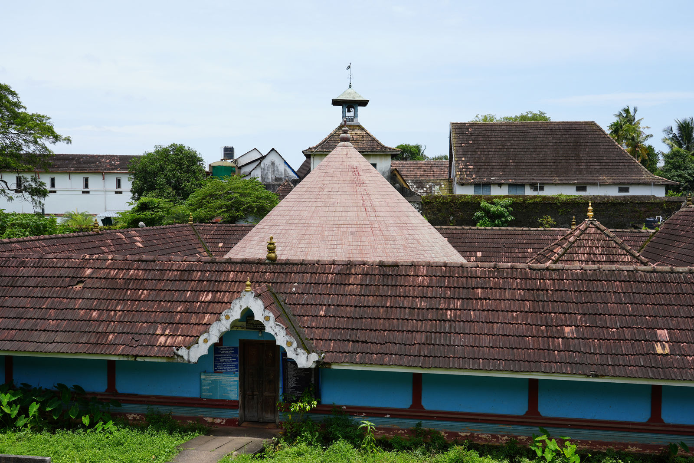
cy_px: 232
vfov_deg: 38.9
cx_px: 347
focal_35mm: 34
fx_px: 655
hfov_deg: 55.8
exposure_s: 1/160
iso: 100
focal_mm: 34
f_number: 10
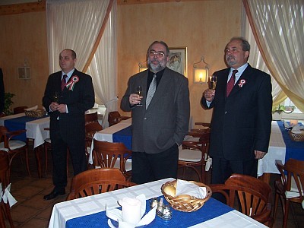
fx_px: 299
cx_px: 152
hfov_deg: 54.0
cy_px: 114
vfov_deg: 41.8
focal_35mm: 34
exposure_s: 1/60
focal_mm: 5.6
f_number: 2.7
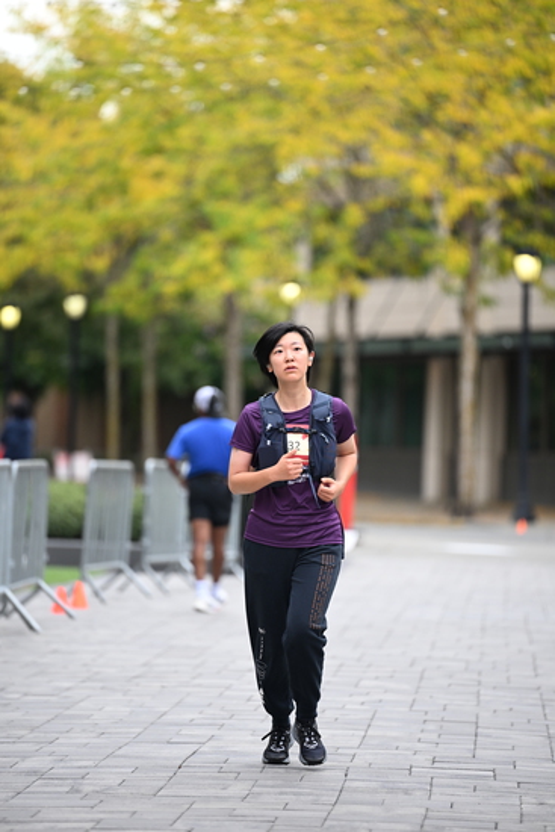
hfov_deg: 6.9
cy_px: 416
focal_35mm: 200
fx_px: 4622
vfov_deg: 10.3
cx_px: 278
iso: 640
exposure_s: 1/1600
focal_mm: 200
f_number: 2.8
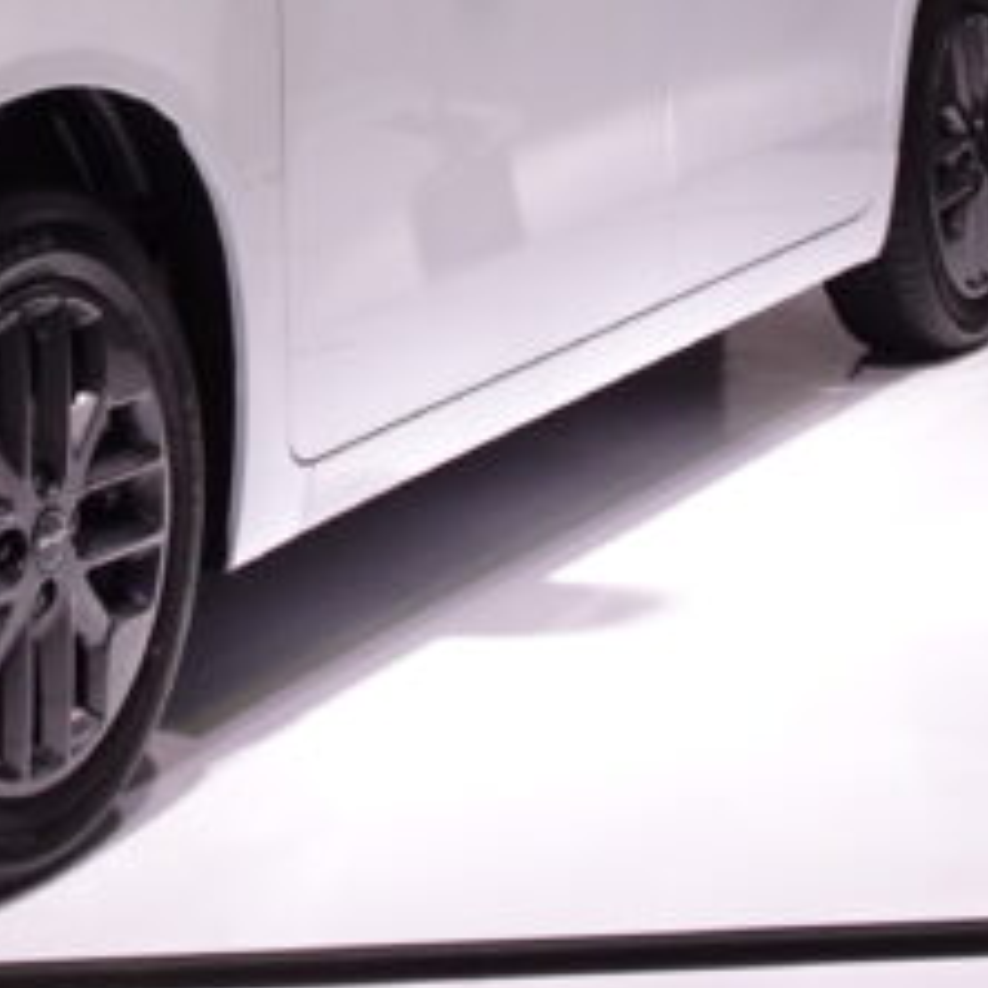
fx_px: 3261
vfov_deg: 16.5
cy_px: -200
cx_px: -107
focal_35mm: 101
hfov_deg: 16.7
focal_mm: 5.57
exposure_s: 1/50
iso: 200
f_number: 4
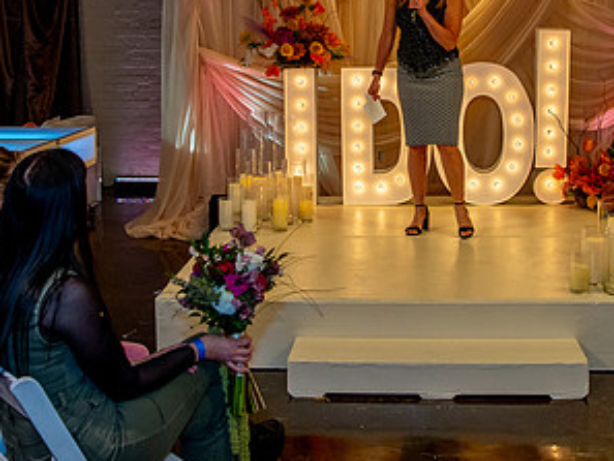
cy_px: 78
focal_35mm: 58
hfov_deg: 33.1
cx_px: 367
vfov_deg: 24.7
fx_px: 1029
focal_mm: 26
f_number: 4.5
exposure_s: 1/160
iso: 2500
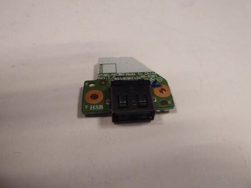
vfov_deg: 53.1
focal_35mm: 26
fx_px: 189
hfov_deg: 67.3
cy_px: 92
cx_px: 128
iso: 250
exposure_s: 1/60
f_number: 3.3
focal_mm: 4.3
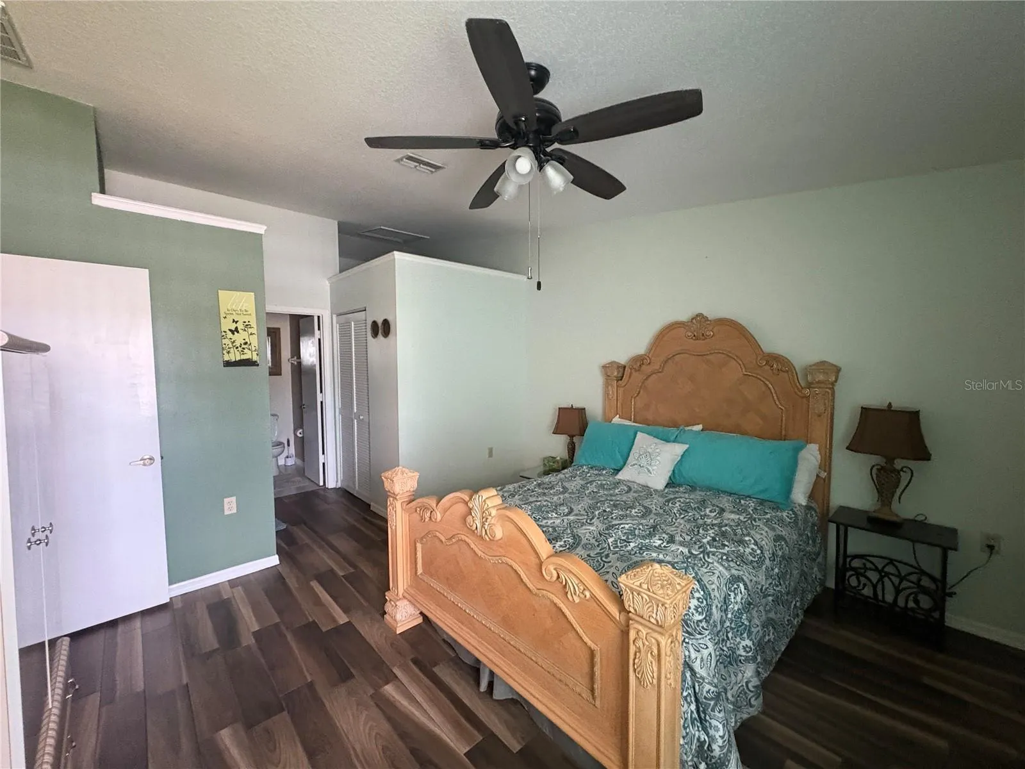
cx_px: 512
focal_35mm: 14
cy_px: 384
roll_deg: +0.9
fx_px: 415
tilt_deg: -2.2
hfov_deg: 102.1
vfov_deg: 85.7
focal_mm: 2.22
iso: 1000
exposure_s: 1/40
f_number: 2.2
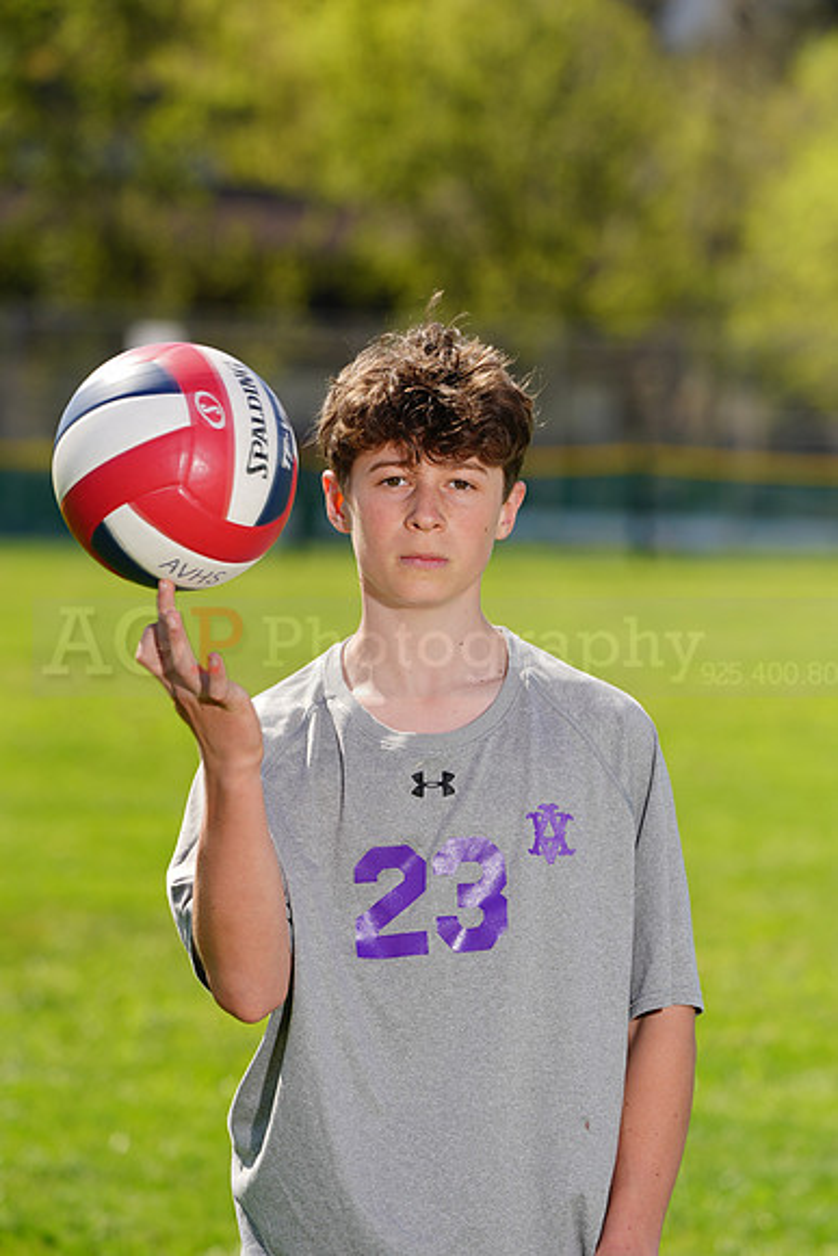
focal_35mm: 238
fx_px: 8305
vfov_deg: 8.6
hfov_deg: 5.8
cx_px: 419
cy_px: 628
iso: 64
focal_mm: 238
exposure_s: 1/200
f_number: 7.1
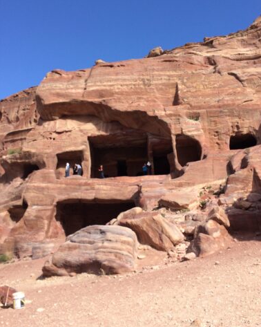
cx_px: 137
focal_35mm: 33
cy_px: 150
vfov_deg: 54.2
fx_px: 319
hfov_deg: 44.5
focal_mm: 4.12
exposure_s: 1/1466
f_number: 2.2
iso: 40
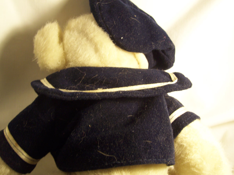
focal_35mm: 37
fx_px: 250
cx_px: 117
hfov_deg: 50.1
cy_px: 88
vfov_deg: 38.7
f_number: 2.8
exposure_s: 1/30
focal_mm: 5.6
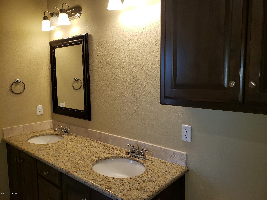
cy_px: 100
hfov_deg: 67.3
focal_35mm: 26
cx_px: 134
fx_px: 201
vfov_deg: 53.1
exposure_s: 1/60
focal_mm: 4.3
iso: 100
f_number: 2.4
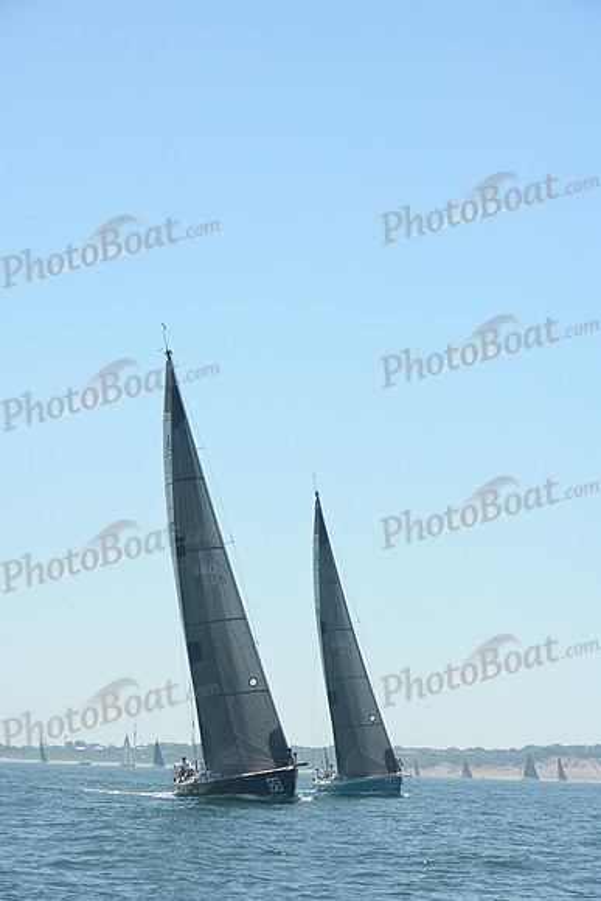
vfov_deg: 18.6
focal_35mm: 110
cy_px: 450
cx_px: 300
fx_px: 2753
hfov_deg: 12.5
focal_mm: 110
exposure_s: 1/1000
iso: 320
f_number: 8
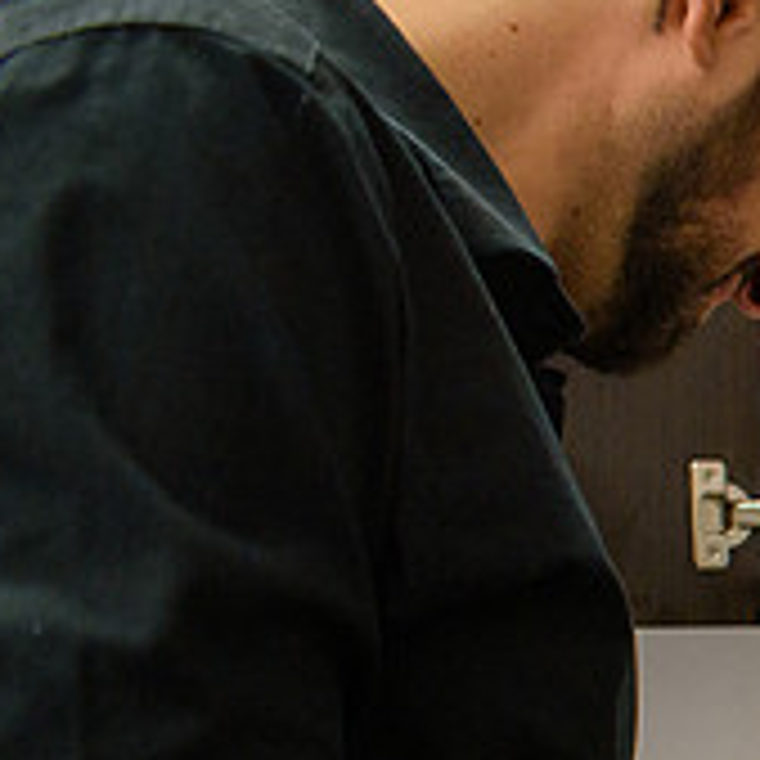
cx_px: 1282
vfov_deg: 20.9
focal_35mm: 79
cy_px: 821
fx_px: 1962
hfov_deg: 18.3
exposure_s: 1/60
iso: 1000
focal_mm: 18
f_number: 3.5
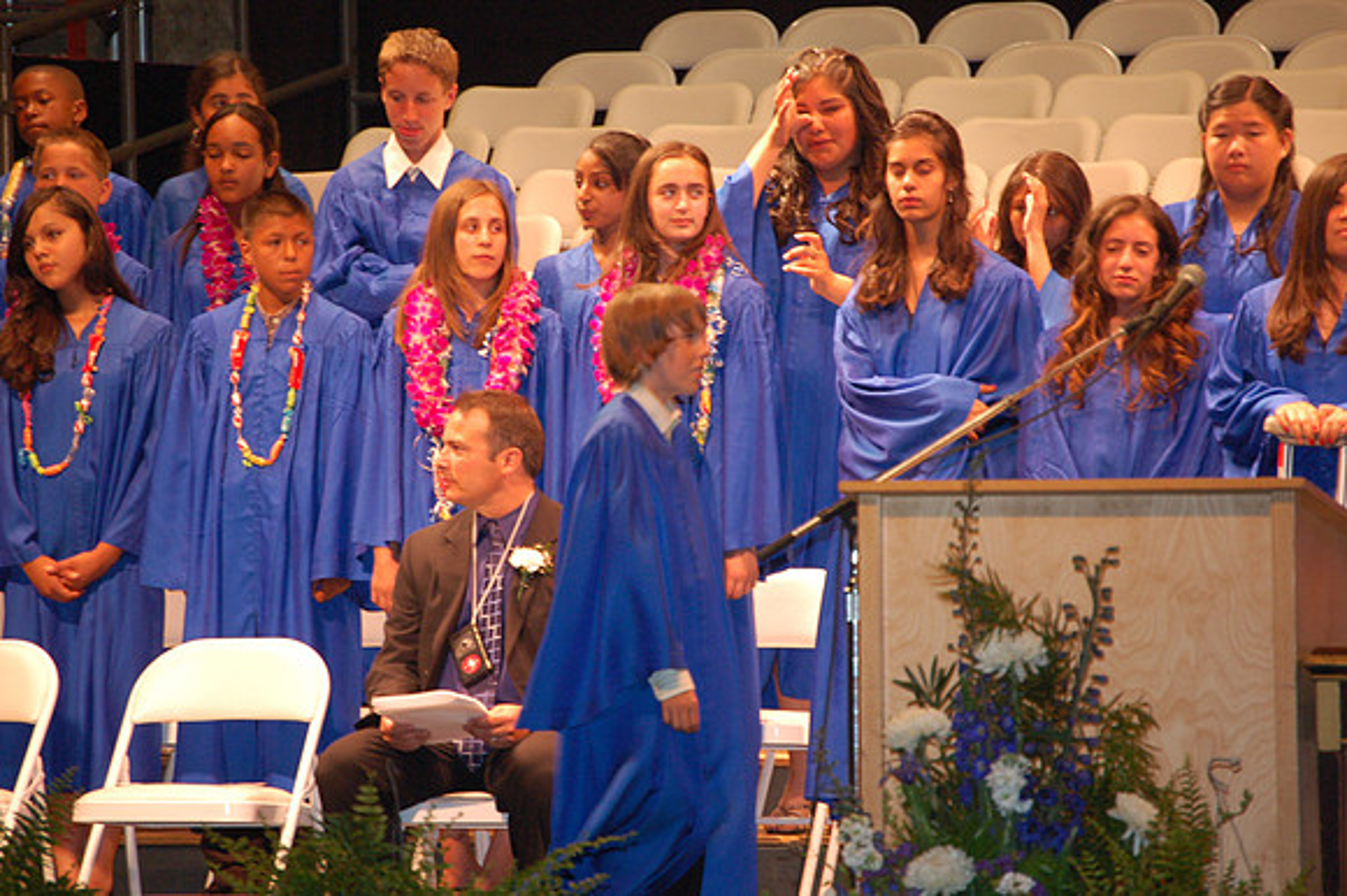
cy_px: 448
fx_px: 11218
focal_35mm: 300
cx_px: 674
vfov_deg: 4.6
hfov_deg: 6.9
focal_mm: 200
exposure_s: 1/60
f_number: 5.6
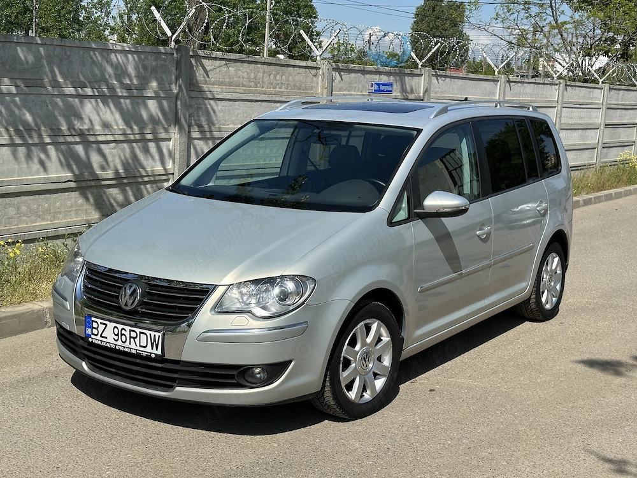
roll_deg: -3.8
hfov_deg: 39.7
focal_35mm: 48
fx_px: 883
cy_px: 239
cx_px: 318
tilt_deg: -9.3
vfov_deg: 30.3
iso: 64
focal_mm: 6.86
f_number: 1.78
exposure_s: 1/4785
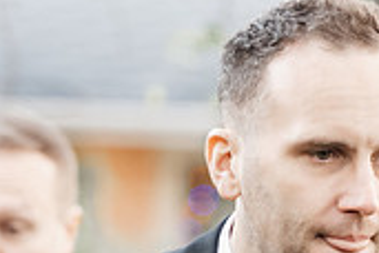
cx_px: 408
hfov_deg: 5.8
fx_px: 3758
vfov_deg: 3.8
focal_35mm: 357
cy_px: 405
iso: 2000
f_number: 2.8
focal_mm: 105
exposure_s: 1/250
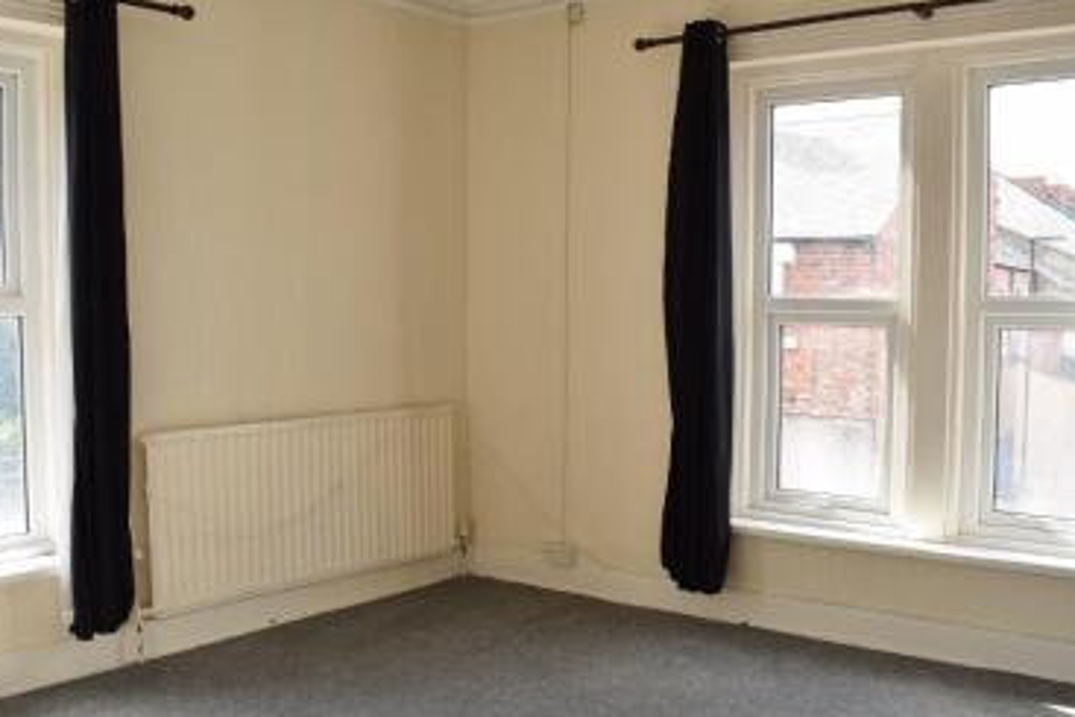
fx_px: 1045
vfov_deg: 37.9
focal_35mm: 35
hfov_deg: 54.4
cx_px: 536
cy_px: 367
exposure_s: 1/160
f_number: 6.3
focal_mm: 18
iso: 400
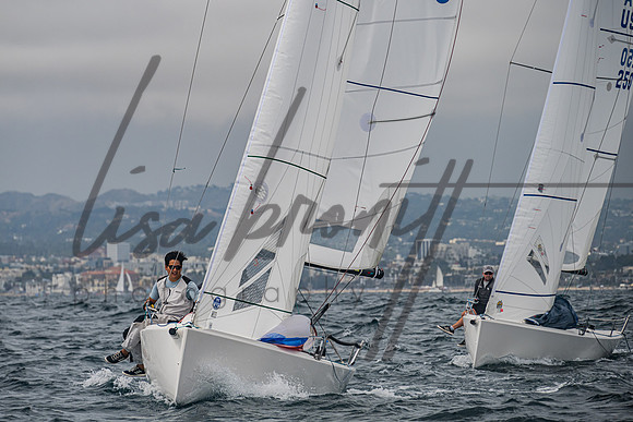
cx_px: 252
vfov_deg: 5.5
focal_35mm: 248
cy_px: 178
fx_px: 4361
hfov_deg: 8.3
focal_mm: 200
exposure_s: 1/1000
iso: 160
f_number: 6.3
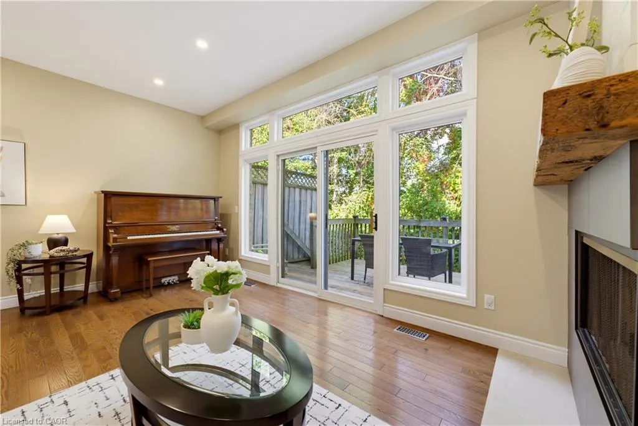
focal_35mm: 14
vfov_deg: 81.3
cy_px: 213
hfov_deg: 104.2
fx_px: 248
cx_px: 319
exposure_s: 1/10
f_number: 9
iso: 800
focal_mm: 14
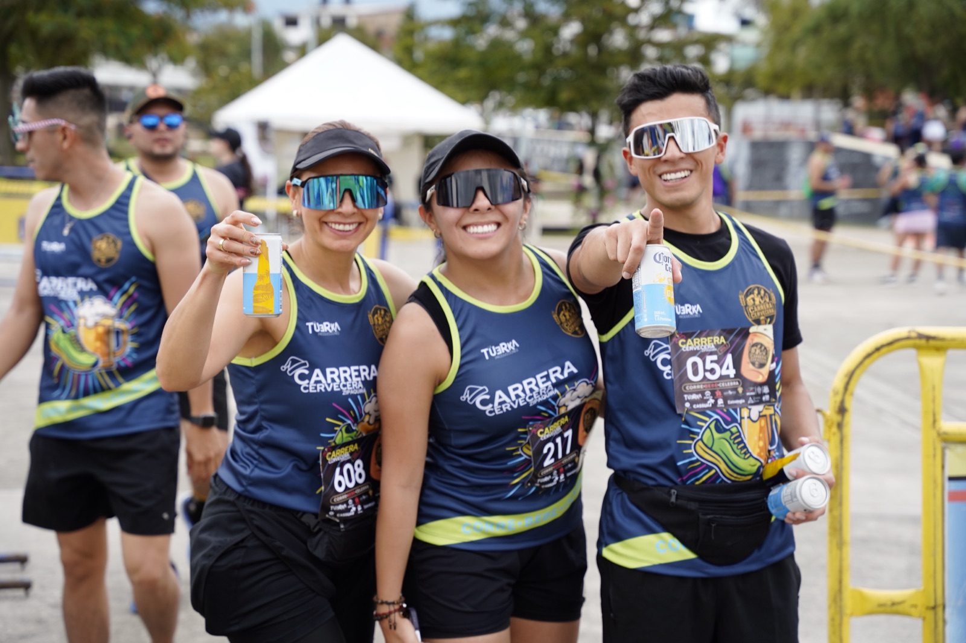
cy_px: 322
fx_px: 1878
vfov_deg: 19.4
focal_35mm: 70
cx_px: 483
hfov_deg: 28.8
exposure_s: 1/800
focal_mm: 70
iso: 320
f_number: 4
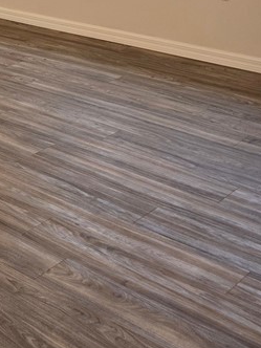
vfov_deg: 27.1
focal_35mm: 71
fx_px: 714
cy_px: 91
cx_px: -52
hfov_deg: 19.5
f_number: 1.7
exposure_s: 1/120
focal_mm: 6.3
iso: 320
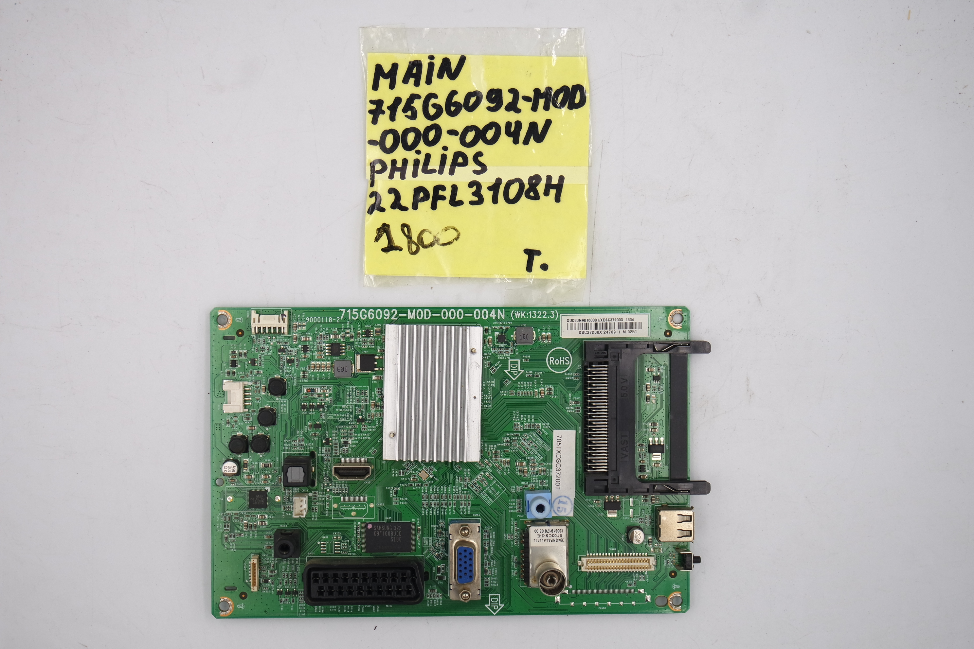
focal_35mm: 45
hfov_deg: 43.6
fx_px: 1217
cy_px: 324
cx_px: 487
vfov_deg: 29.9
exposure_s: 1/100
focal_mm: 17
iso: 160
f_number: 5.6
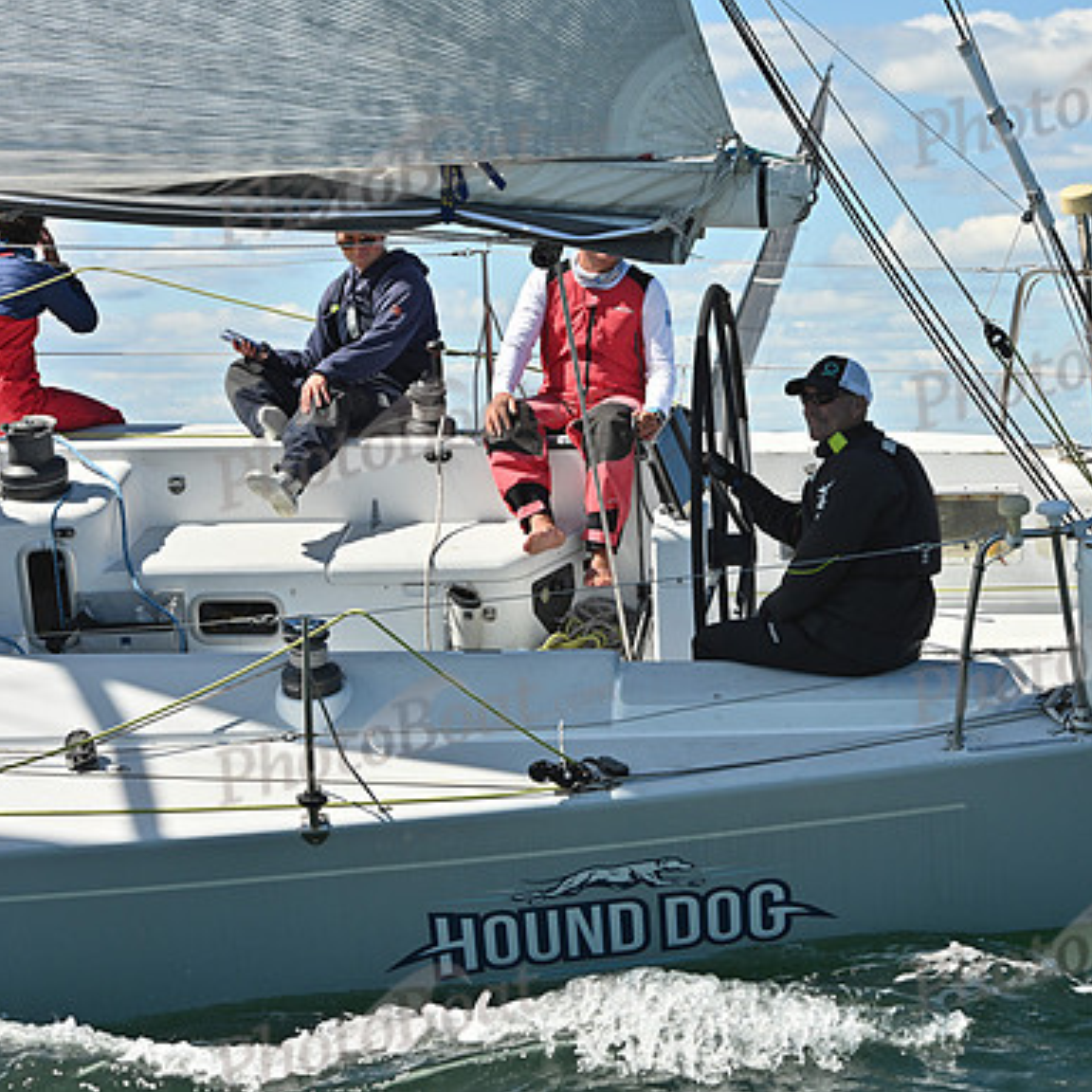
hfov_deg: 14.3
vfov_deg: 14.3
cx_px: 765
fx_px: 4354
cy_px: 545
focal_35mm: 122
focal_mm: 95
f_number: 7.1
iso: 320
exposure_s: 1/1250
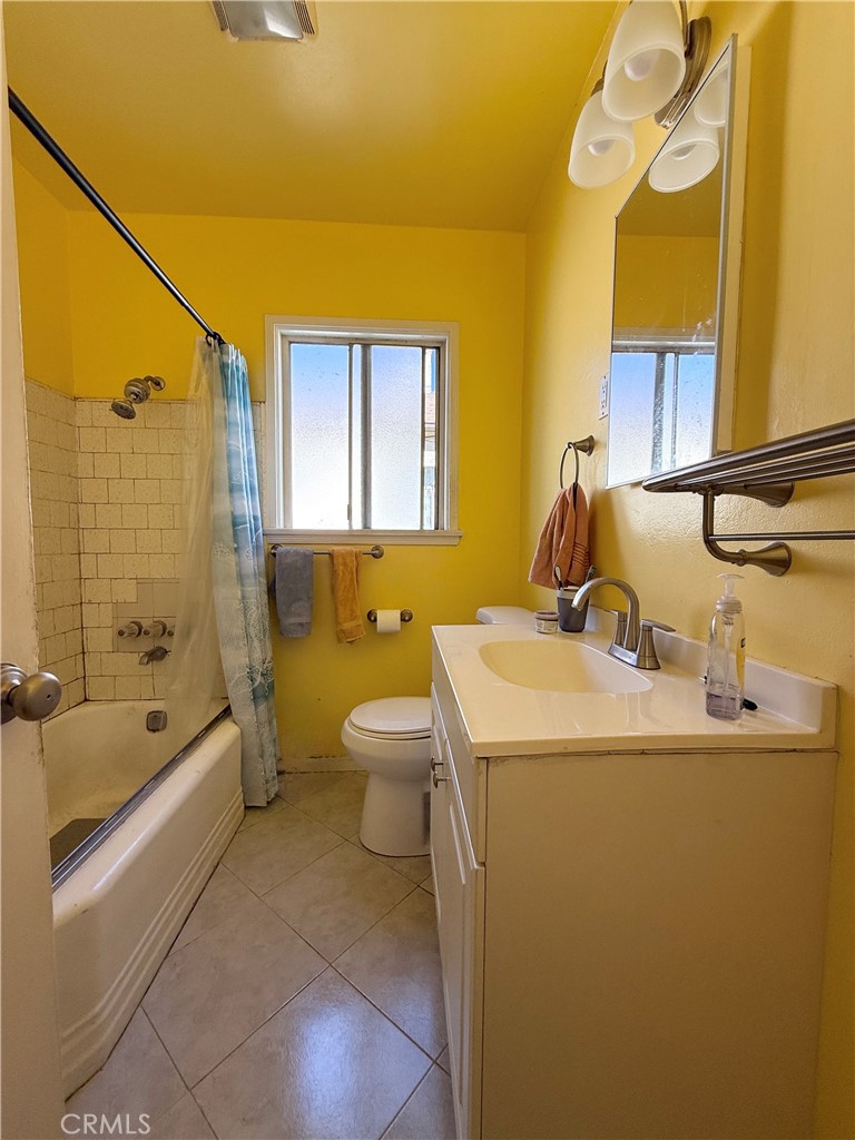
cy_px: 570
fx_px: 461
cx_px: 428
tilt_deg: -2.5
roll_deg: -1.0
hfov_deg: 85.7
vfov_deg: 102.1
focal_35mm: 14
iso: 64
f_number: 2.2
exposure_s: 1/179
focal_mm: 2.22
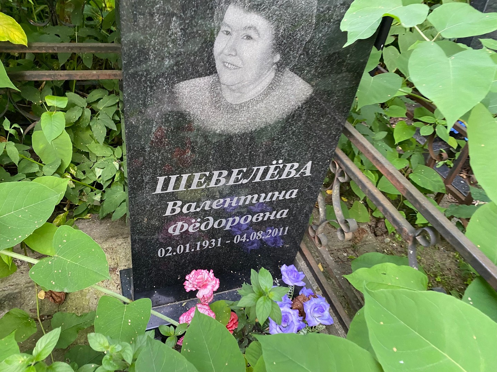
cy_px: 186
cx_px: 248
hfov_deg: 67.3
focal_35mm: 26
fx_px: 373
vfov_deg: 53.1
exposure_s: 1/60
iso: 320
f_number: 1.8
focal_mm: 4.25
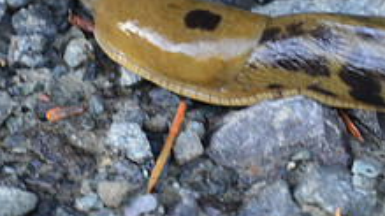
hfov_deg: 1.7
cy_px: -46
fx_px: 12715
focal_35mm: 1246
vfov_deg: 1.0
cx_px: 311
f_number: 8
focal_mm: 300
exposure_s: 1/50
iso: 800
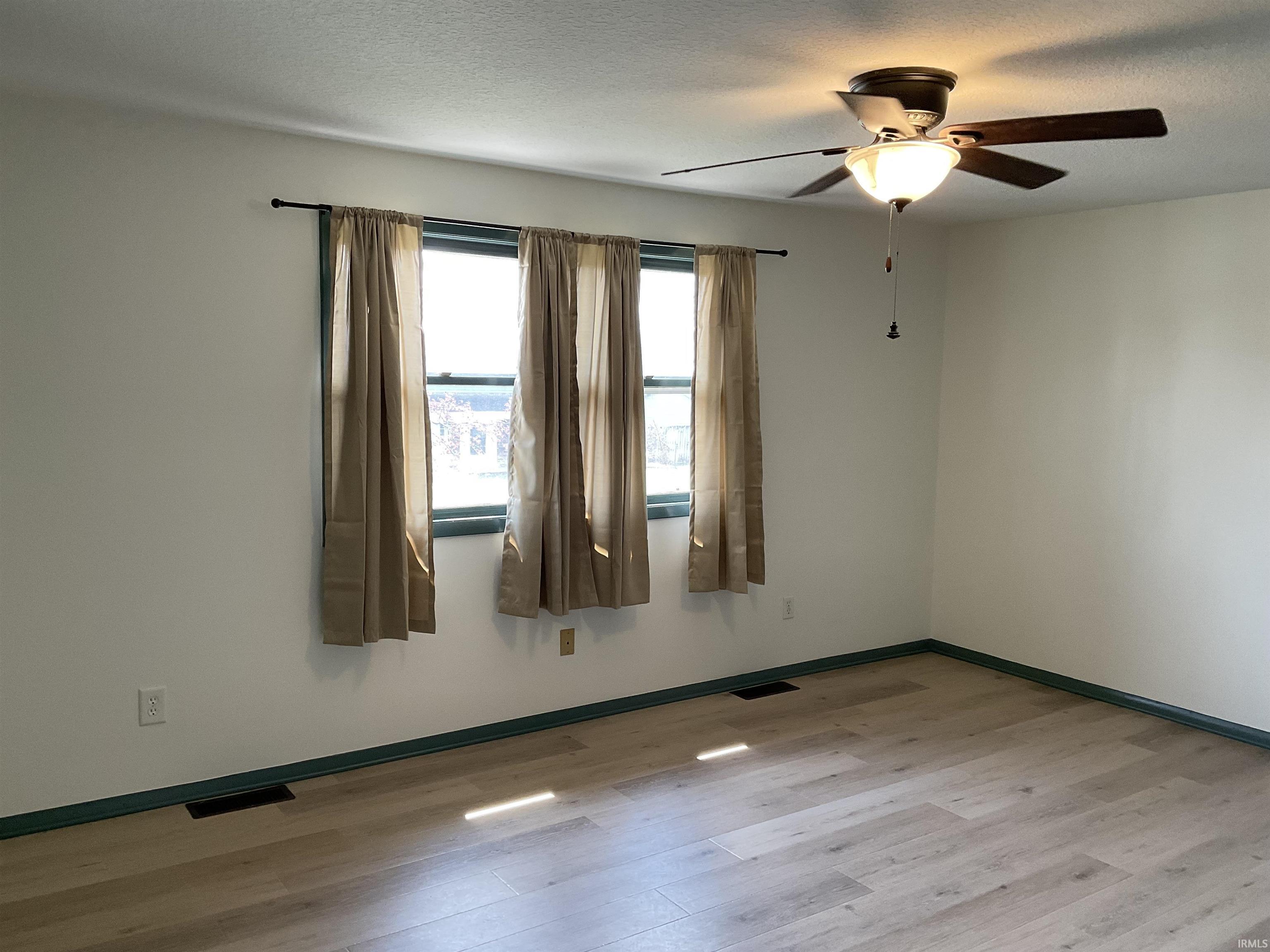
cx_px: 635
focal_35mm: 29
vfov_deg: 48.2
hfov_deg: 61.7
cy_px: 476
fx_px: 1064
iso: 64
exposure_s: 1/60
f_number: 1.8
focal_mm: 3
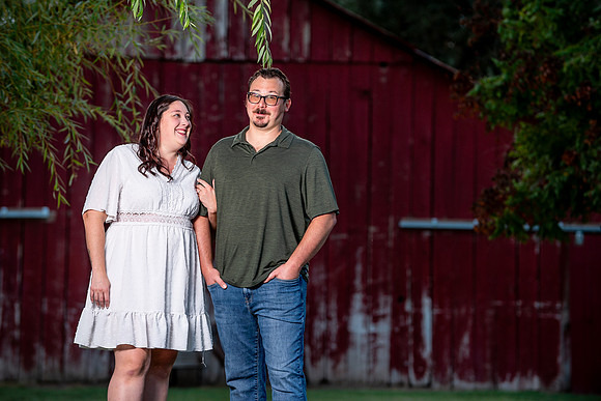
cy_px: 200
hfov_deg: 11.7
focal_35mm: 175
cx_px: 300
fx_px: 2922
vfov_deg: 7.9
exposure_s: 1/125
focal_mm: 175
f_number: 5
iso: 80
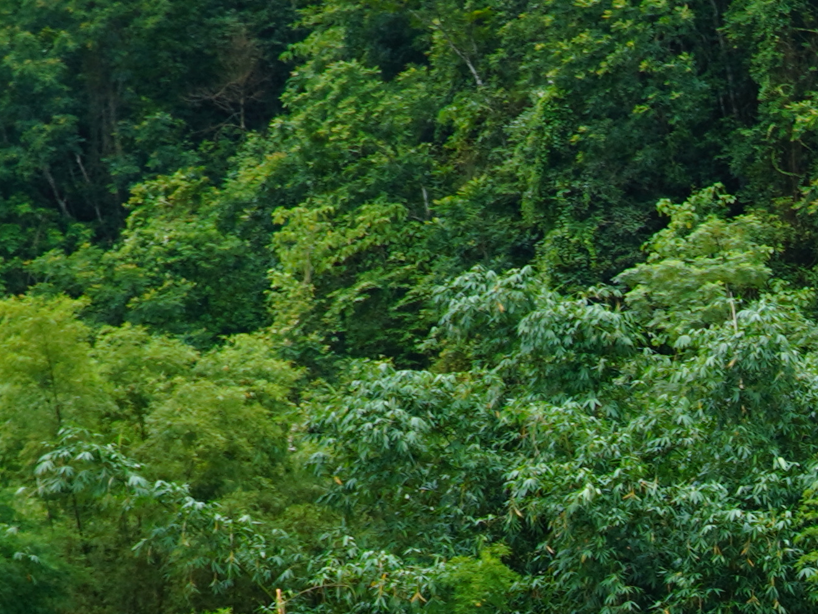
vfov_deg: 9.9
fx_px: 3403
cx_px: 1236
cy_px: 1035
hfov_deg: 13.0
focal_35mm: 144
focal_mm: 22
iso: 100
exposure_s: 1/100
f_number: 5
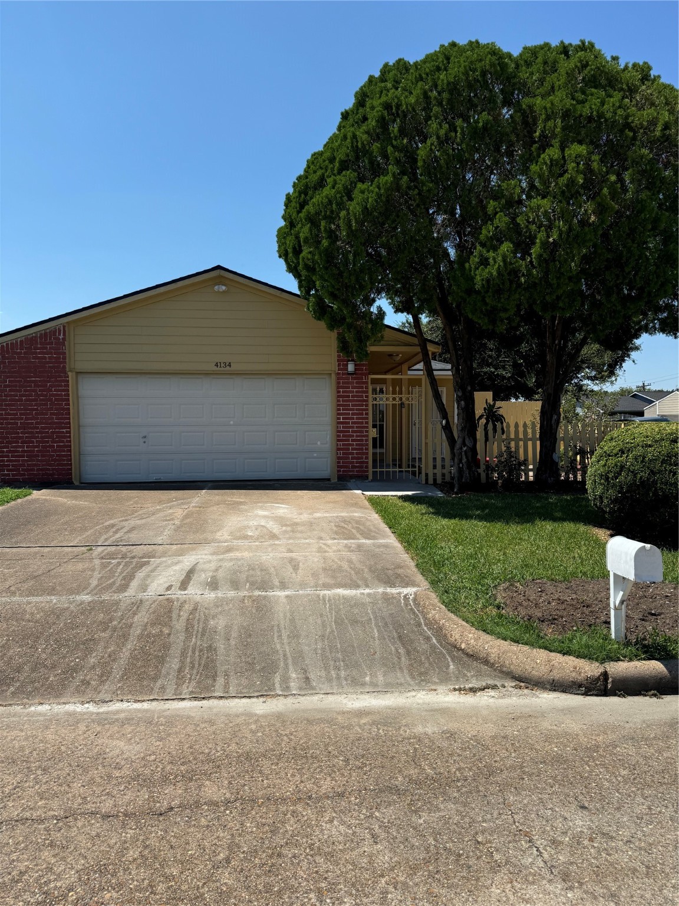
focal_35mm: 24
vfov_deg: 71.6
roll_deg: +0.9
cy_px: 453
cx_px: 340
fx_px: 628
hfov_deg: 56.8
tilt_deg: -3.3
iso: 80
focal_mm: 6.76
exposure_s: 1/4608
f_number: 1.78
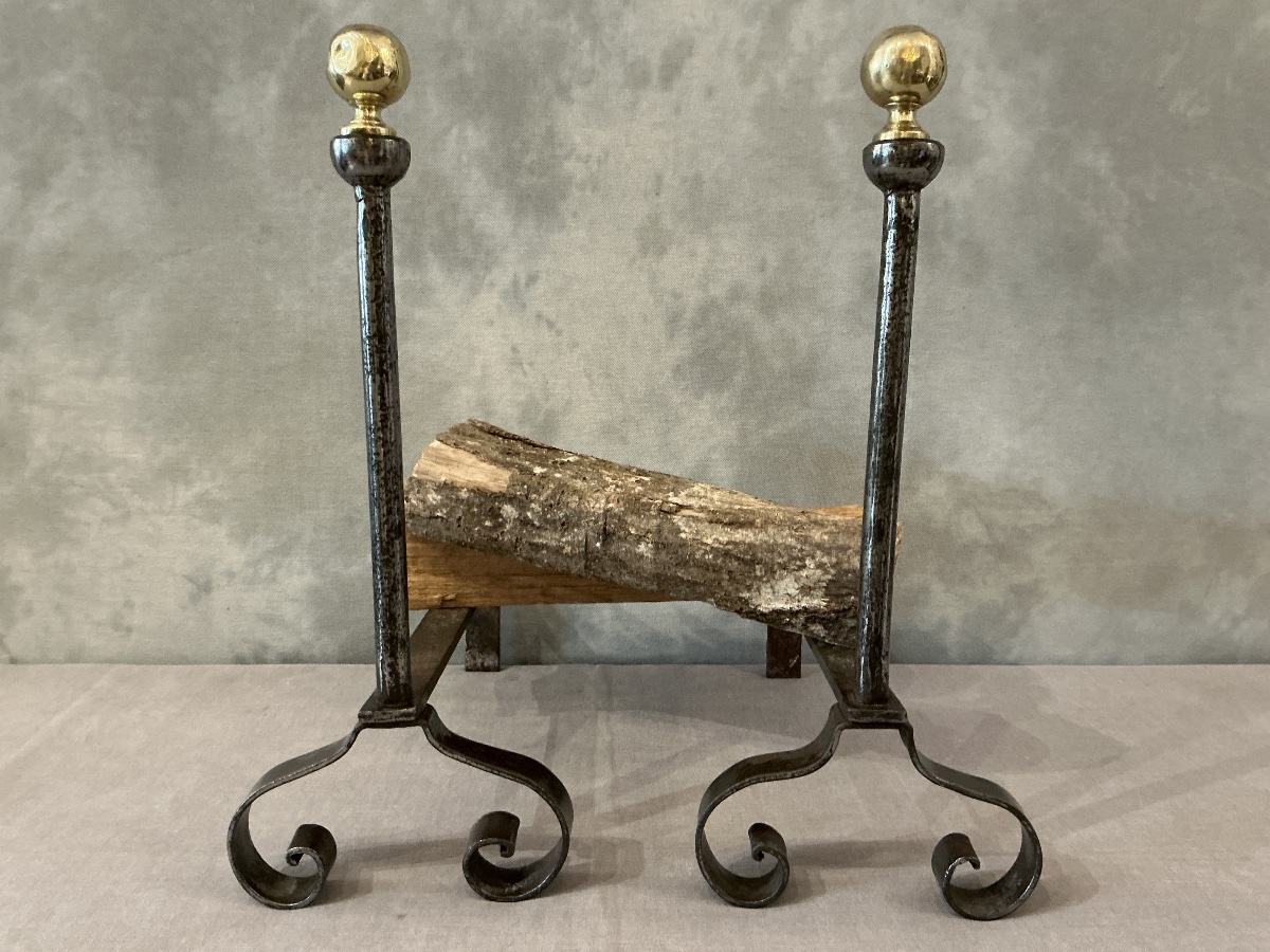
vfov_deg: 49.7
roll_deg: -0.5
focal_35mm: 28
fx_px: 1027
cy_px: 476
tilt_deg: -11.7
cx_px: 635
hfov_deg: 63.4
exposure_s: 1/33
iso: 200
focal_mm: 3
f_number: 1.8
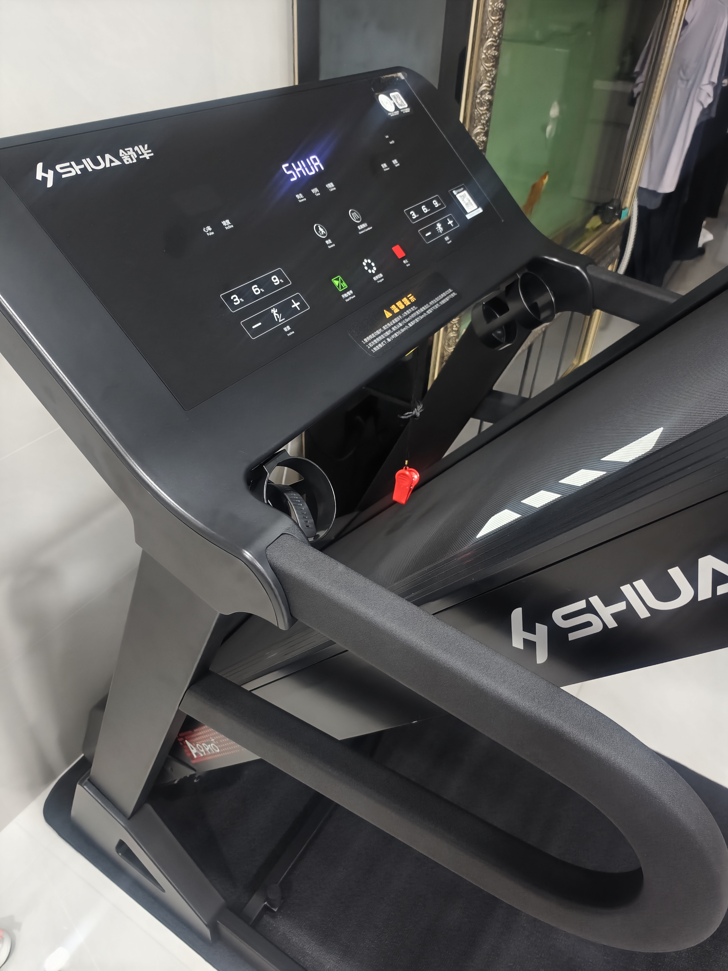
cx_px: 364
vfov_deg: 73.9
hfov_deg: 58.9
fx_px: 645
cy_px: 486
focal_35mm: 23
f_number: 1.57
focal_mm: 5.6
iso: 916
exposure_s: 1/50
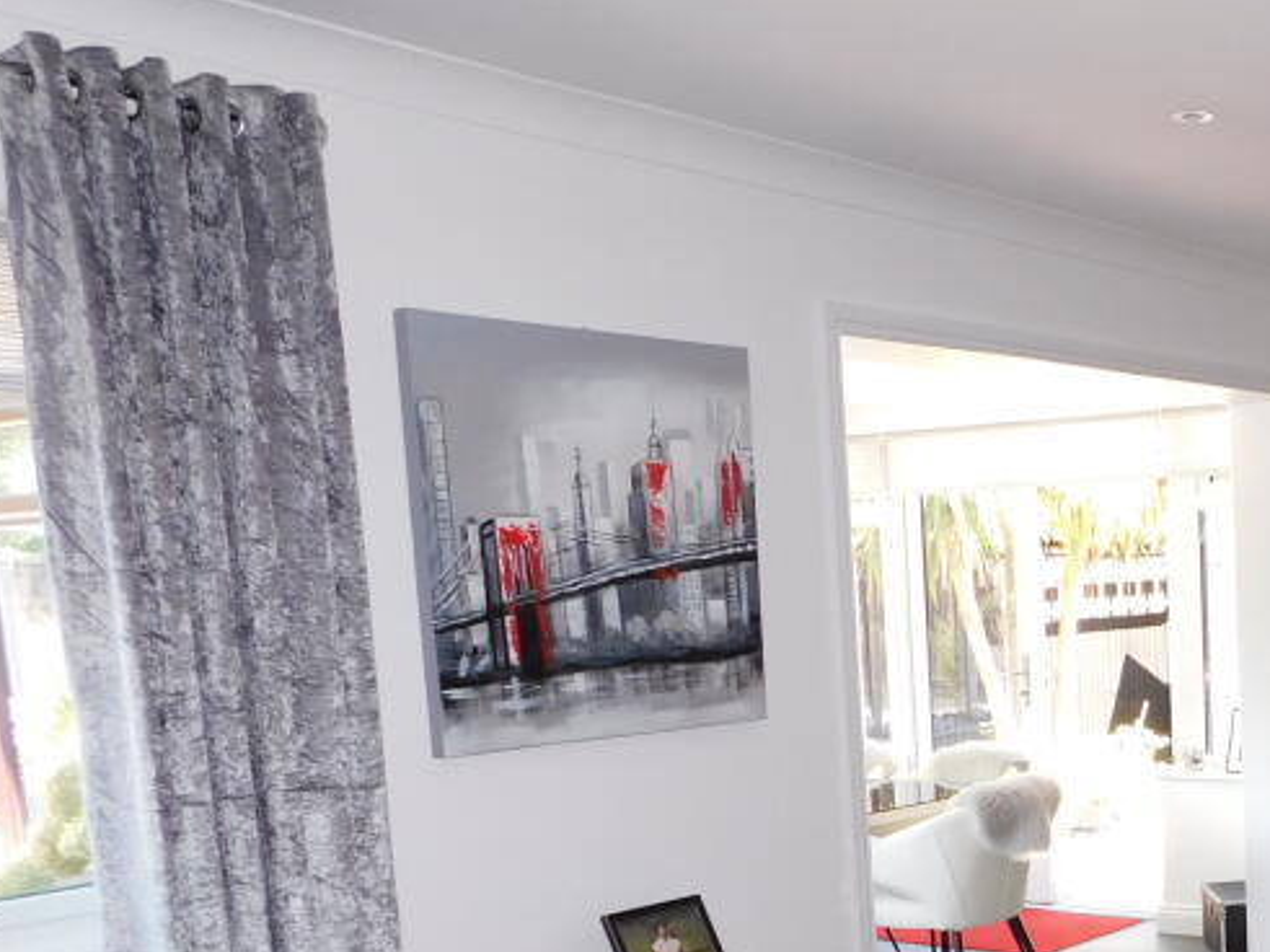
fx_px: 1761
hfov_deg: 35.9
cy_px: 817
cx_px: 1265
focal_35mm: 48
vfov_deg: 29.3
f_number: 3
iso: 125
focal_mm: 4
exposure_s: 1/50
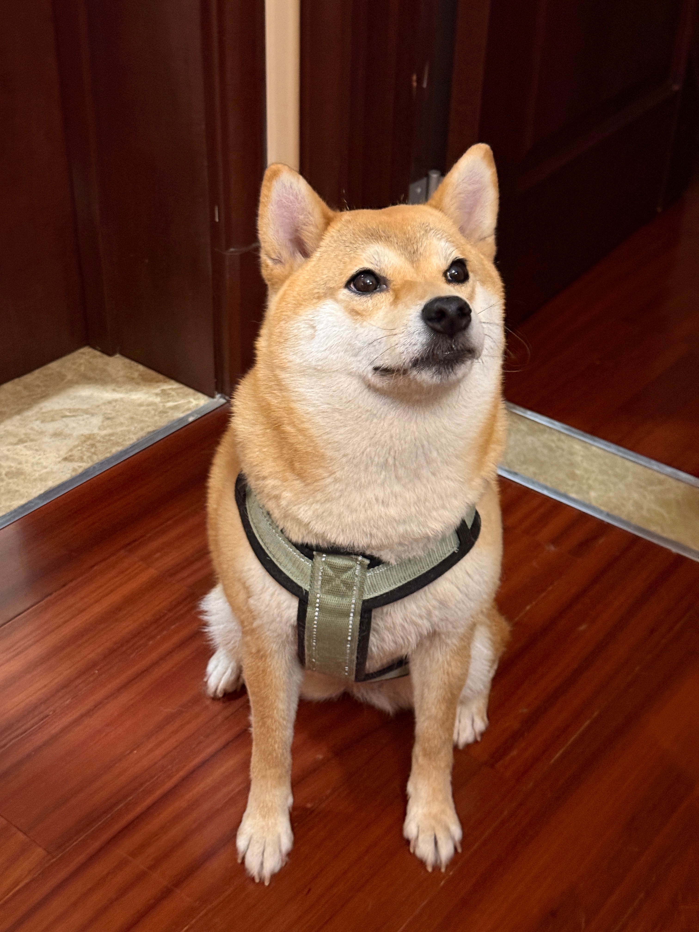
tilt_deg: -33.8
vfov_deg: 39.7
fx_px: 1292
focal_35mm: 48
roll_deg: -1.5
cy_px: 466
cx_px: 350
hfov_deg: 30.3
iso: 500
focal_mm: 6.76
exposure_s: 1/25
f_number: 1.78
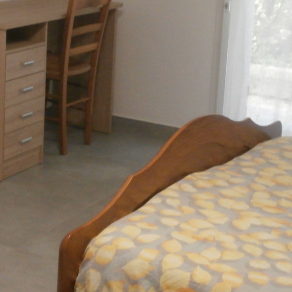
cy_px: 15
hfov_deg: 18.6
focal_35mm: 93
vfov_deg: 18.3
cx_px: 88
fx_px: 888
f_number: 3.9
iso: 400
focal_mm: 6.67
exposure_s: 1/30
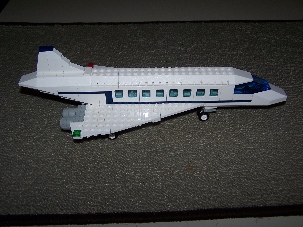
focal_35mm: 38
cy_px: 114
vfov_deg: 37.7
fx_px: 333
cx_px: 152
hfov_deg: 49.0
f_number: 2.8
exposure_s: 1/60
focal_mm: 6.3
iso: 80
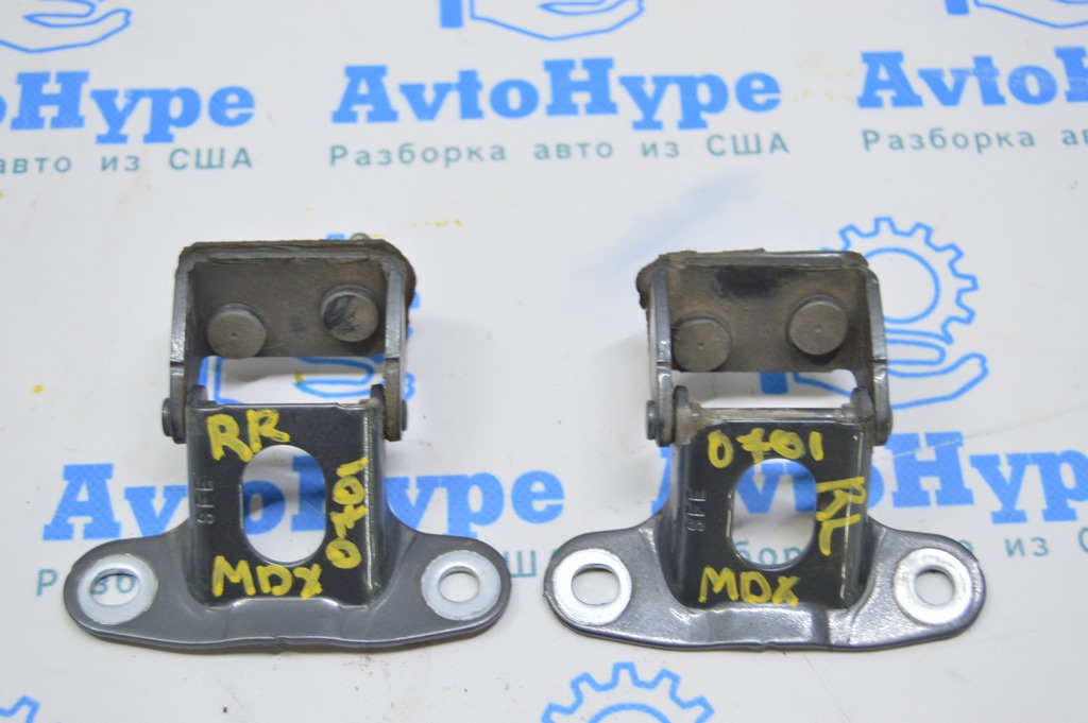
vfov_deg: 23.7
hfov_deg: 35.1
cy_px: 362
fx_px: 1721
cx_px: 544
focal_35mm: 57
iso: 400
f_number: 5.6
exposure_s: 1/20
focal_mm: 38
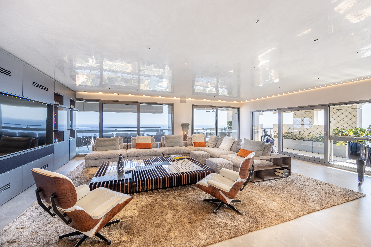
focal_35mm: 14
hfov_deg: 104.3
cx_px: 186
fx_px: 144
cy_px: 124
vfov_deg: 81.2
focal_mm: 14
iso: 64
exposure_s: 1/160
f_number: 8
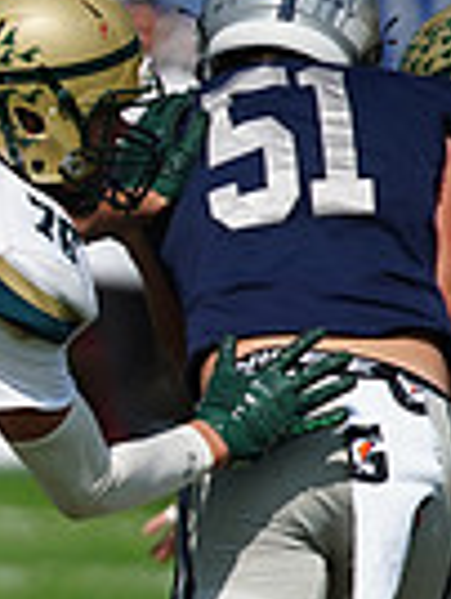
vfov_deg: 1.6
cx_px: -469
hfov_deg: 1.2
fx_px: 21594
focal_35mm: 1247
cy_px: 476
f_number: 2.8
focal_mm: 300
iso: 400
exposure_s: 1/8000
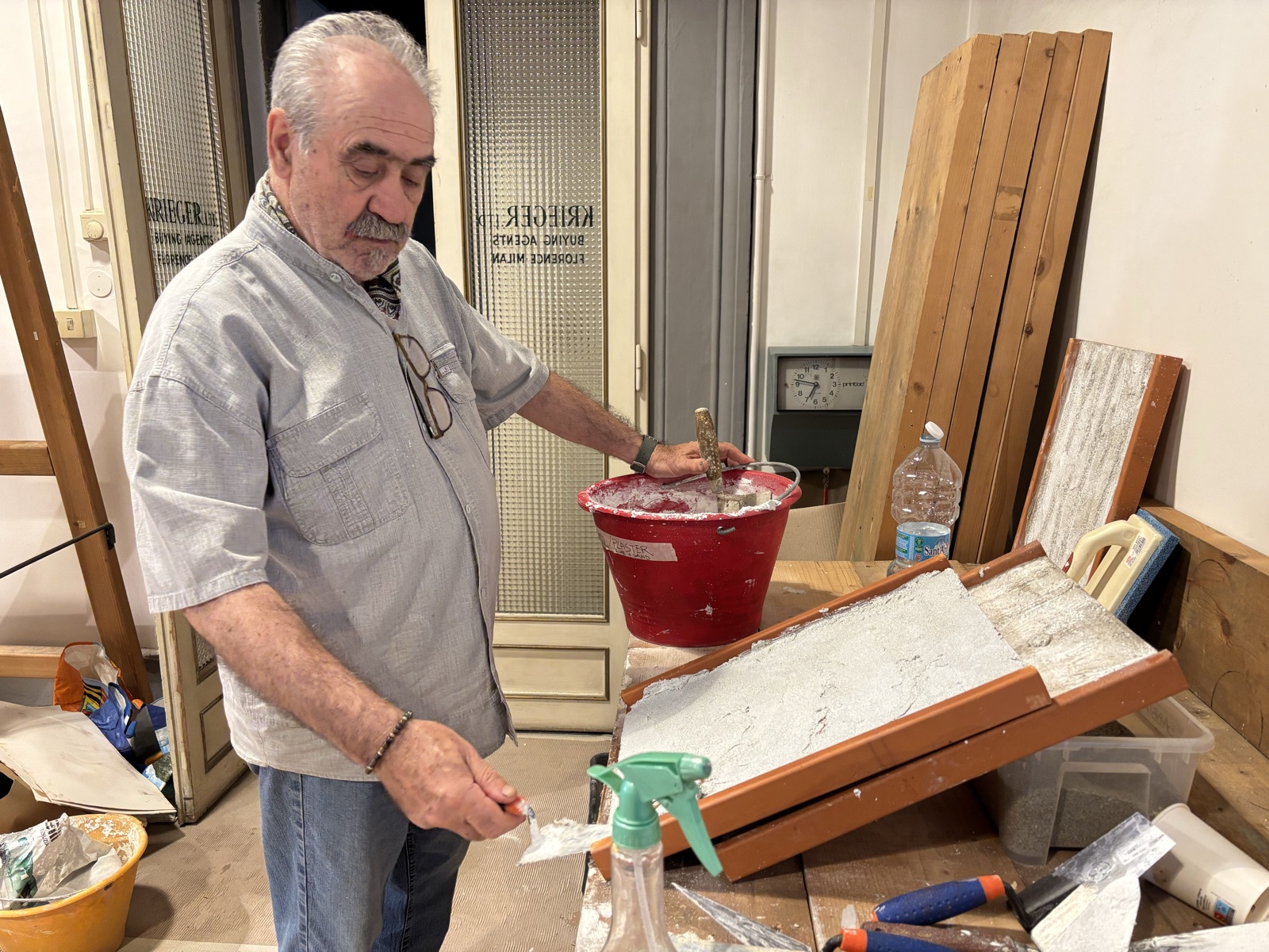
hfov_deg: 67.3
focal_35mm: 26
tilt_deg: -12.8
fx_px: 953
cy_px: 476
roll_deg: +0.0
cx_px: 634
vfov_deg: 53.1
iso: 200
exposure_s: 1/50
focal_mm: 5.96
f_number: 1.6
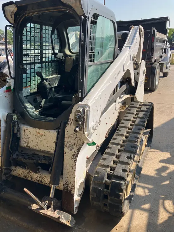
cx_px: 87
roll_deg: +2.8
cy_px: 116
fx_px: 188
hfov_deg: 49.8
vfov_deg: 63.4
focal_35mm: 28
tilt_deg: -19.0
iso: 32
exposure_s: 1/1279
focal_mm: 3.99
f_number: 1.8
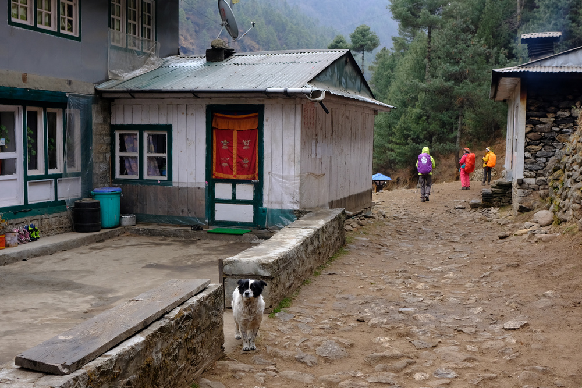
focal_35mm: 35
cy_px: 194
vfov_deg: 37.9
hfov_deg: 54.4
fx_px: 566
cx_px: 291
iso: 400
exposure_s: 1/90
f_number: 5.6
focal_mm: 23
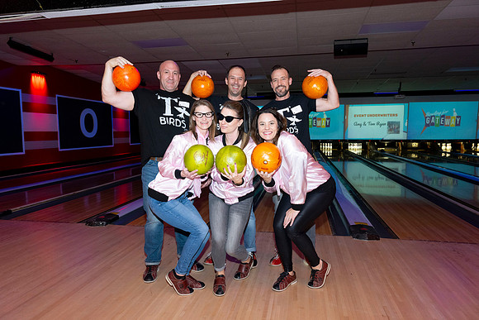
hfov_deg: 73.7
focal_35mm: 24
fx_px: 319
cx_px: 240
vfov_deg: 53.2
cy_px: 160
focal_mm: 24
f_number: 5.6
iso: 1600
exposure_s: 1/60
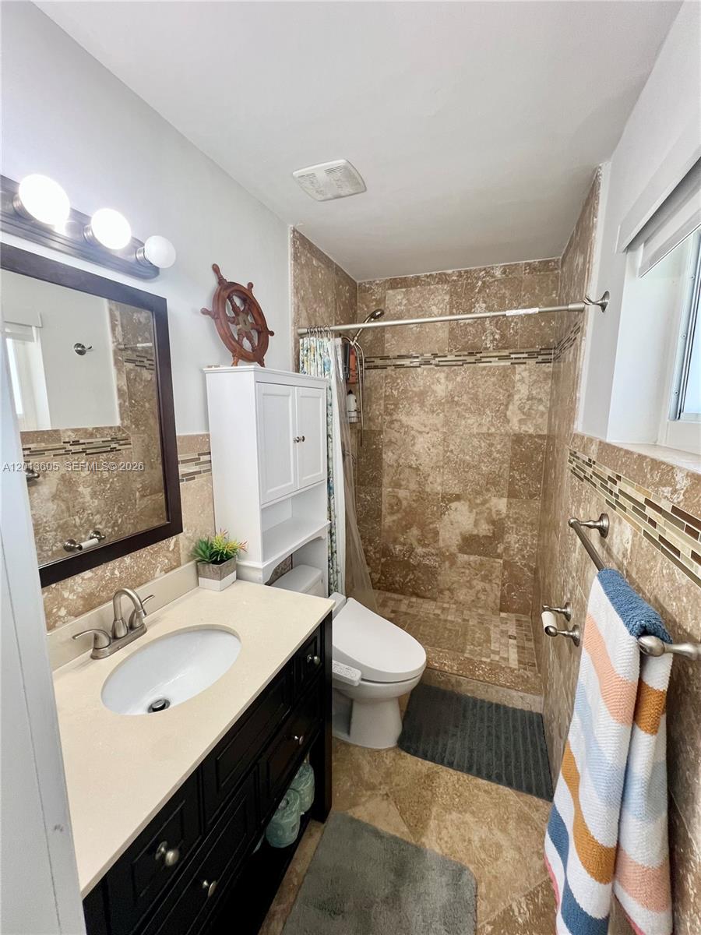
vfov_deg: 106.2
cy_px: 468
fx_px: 351
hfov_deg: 89.9
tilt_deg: -8.3
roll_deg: +0.1
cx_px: 350
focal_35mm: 13
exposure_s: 1/60
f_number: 1.8
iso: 125
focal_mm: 1.57
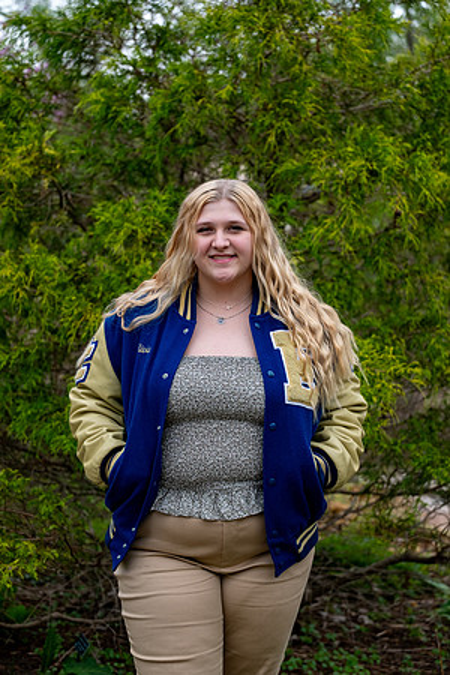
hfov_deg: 18.2
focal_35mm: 75
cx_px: 225
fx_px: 1406
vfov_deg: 27.0
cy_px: 338
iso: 250
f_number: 2.8
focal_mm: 50
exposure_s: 1/500
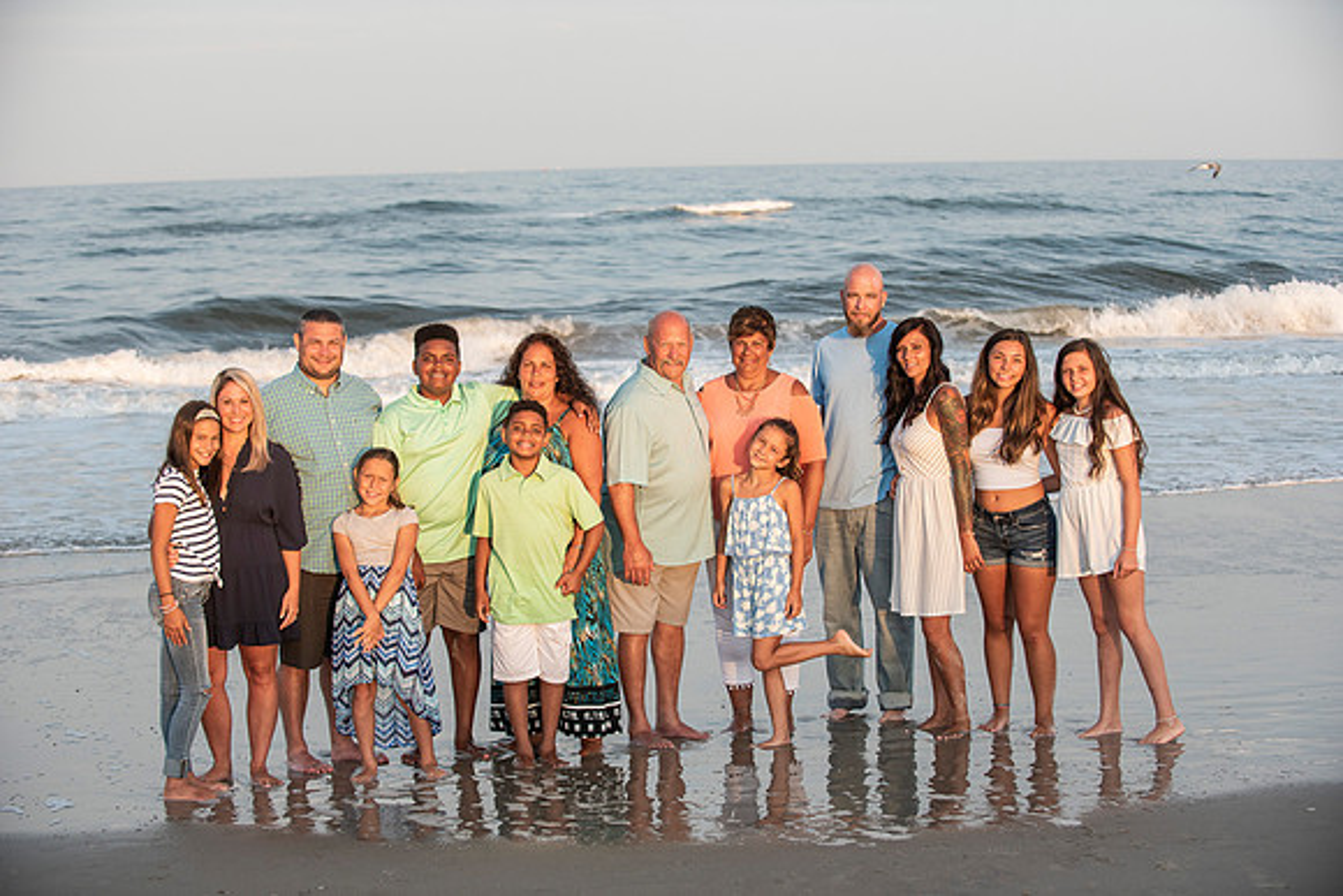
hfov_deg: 28.8
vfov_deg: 19.5
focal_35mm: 70
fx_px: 2612
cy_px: 448
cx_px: 672
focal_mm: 70
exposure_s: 1/1000
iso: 400
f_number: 4
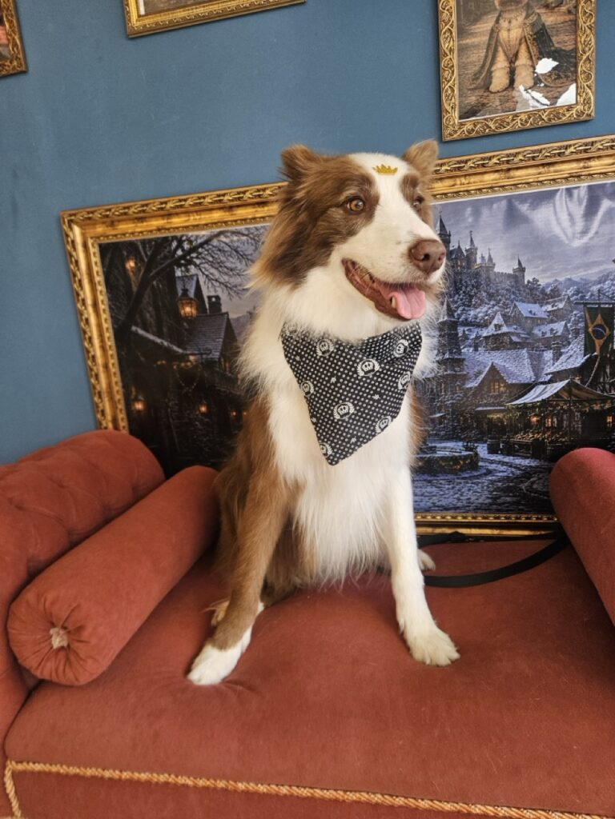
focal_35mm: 23
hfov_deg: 58.9
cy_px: 410
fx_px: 545
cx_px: 308
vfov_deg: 73.9
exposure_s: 1/207
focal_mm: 5.4
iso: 200
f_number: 1.8
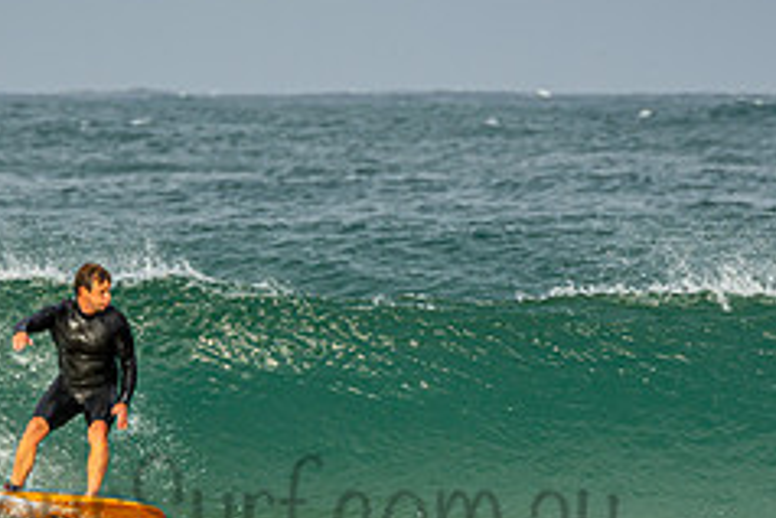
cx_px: 274
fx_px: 16305
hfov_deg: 2.7
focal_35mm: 756
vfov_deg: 1.8
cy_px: 477
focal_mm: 200
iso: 200
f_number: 5.6
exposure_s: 1/800
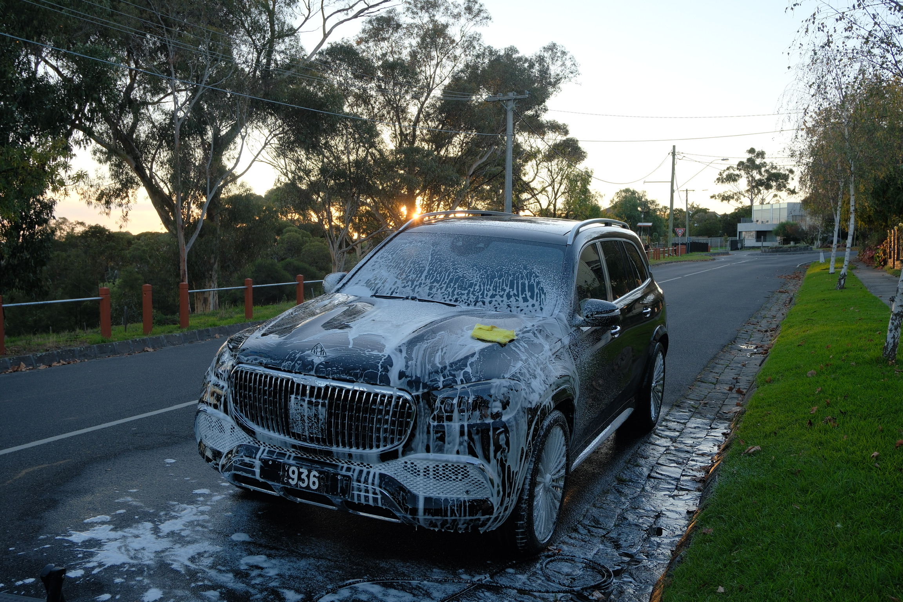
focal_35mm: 33
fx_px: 828
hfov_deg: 57.2
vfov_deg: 40.0
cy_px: 301
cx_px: 452
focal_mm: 22.1
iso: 320
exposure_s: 1/120
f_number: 5.6
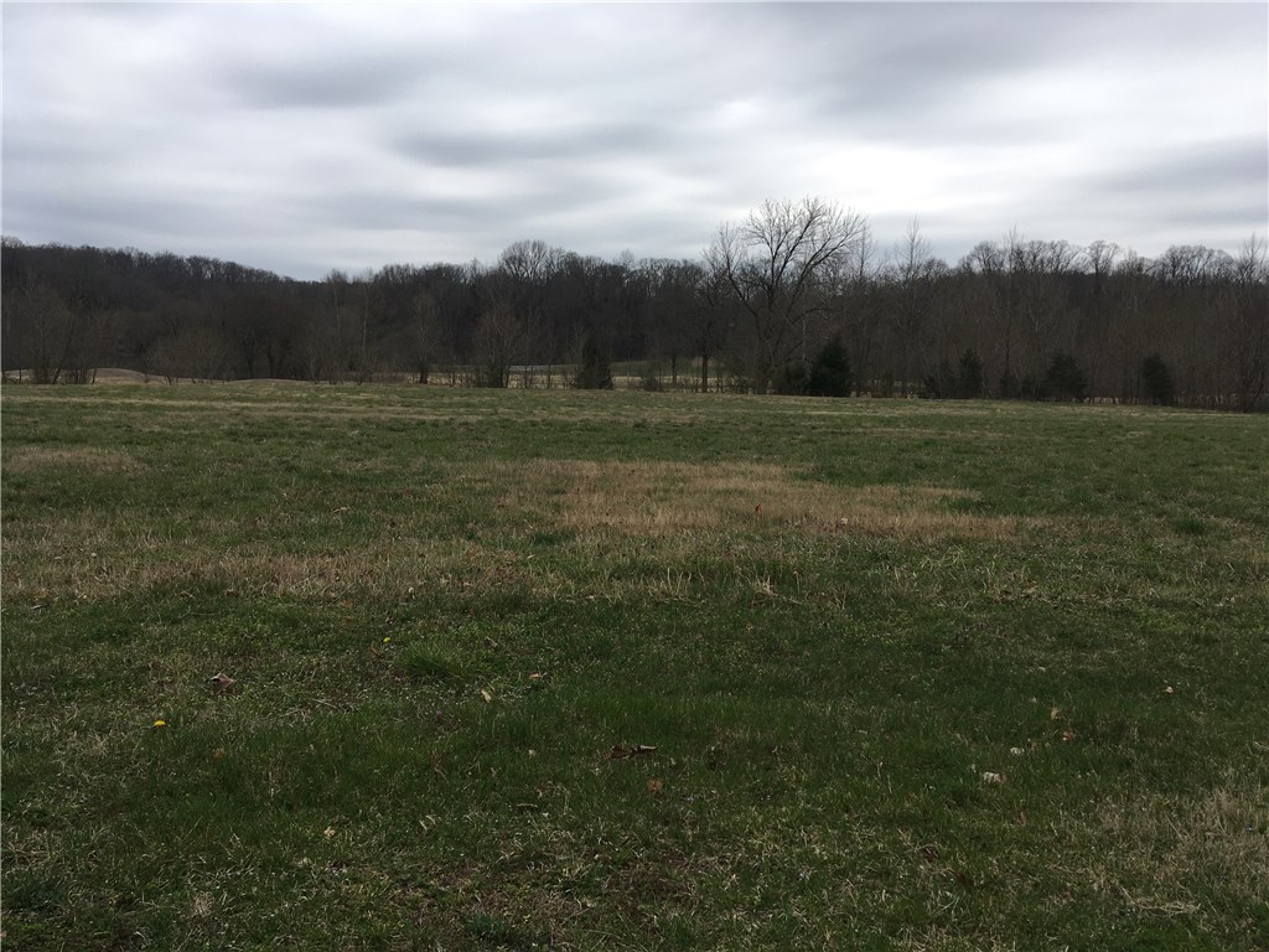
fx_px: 1063
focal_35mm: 29
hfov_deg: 61.7
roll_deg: -0.1
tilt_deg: -4.5
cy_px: 476
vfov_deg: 48.2
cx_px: 634
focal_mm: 4.15
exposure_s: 1/1221
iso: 25
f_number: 2.2
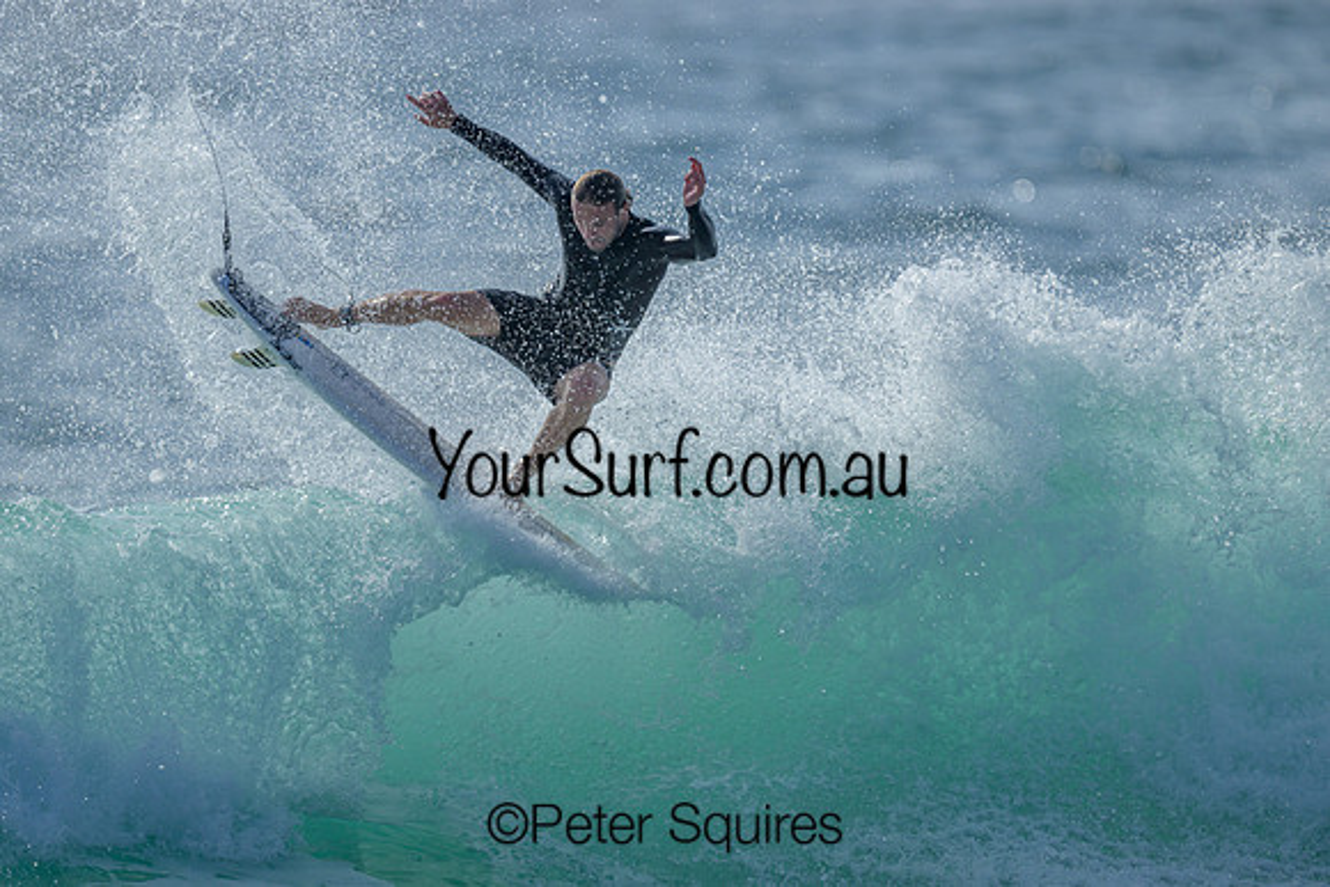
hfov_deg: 2.6
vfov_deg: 1.7
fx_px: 29561
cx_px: 665
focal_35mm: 800
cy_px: 444
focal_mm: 800
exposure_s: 1/2000
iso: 110
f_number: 6.3
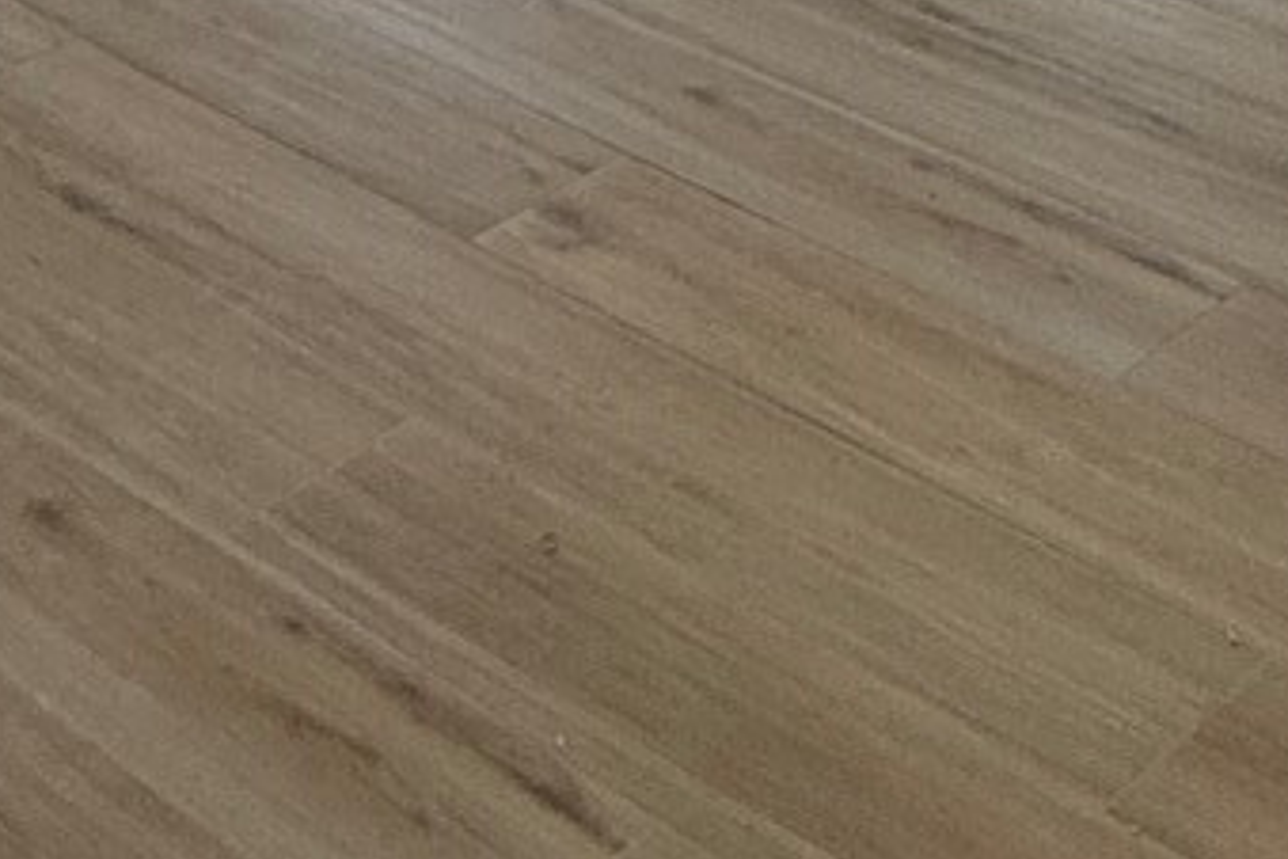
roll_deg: -0.2
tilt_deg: +1.3
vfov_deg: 11.3
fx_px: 3148
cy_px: -1509
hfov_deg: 21.9
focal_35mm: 88
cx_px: -114
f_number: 2.2
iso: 40
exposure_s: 1/99
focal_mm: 2.22
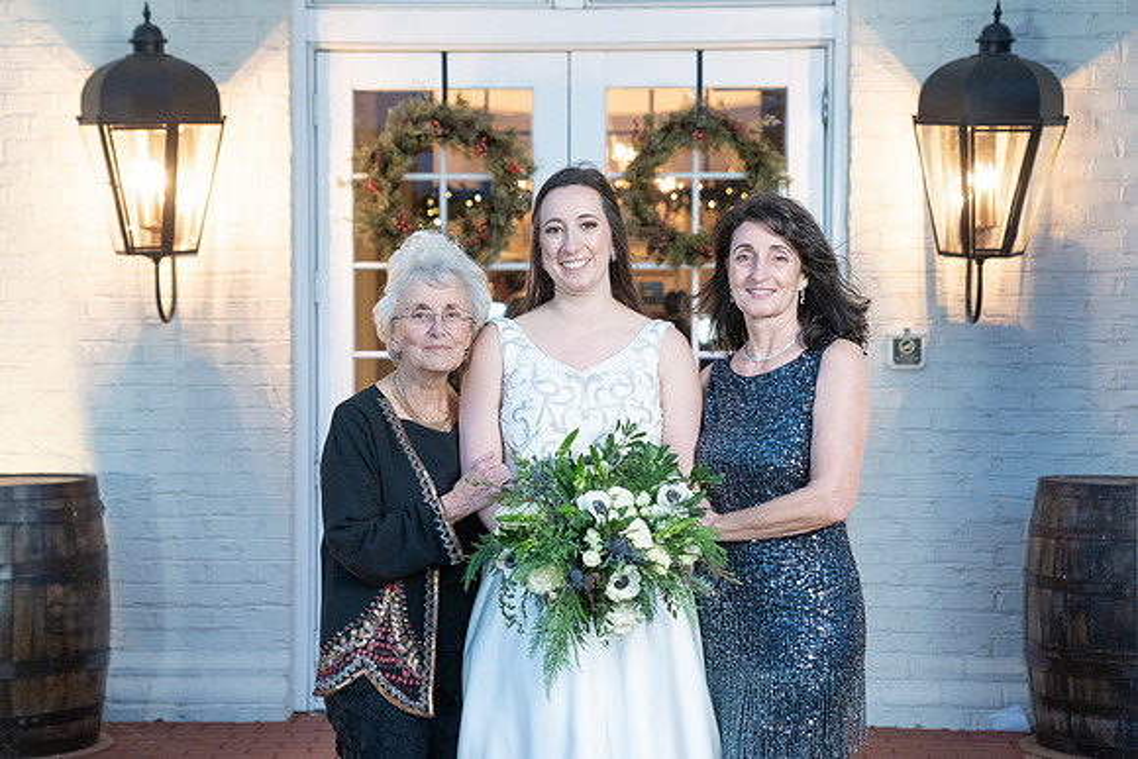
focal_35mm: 77
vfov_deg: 17.8
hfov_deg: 26.4
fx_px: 2425
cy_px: 392
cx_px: 534
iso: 4000
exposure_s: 1/100
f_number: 4
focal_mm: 70
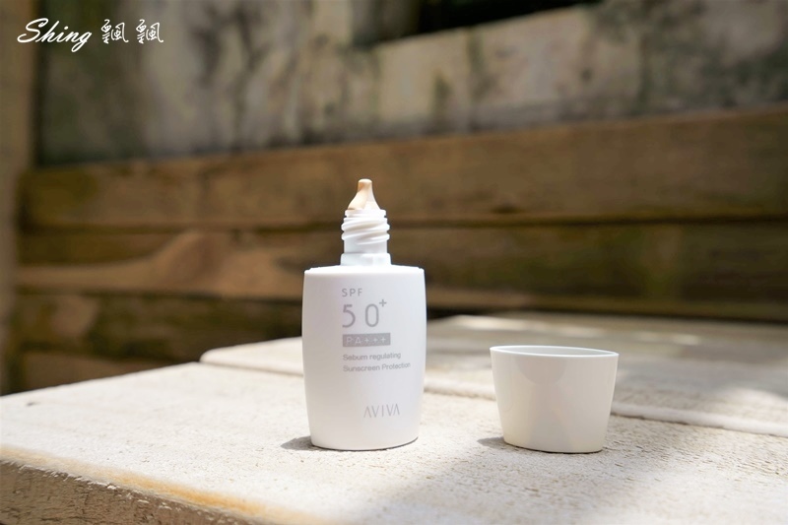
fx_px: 722
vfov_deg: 40.0
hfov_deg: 57.2
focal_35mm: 33
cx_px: 394
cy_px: 262
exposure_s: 1/125
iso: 100
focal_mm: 33
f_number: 6.3
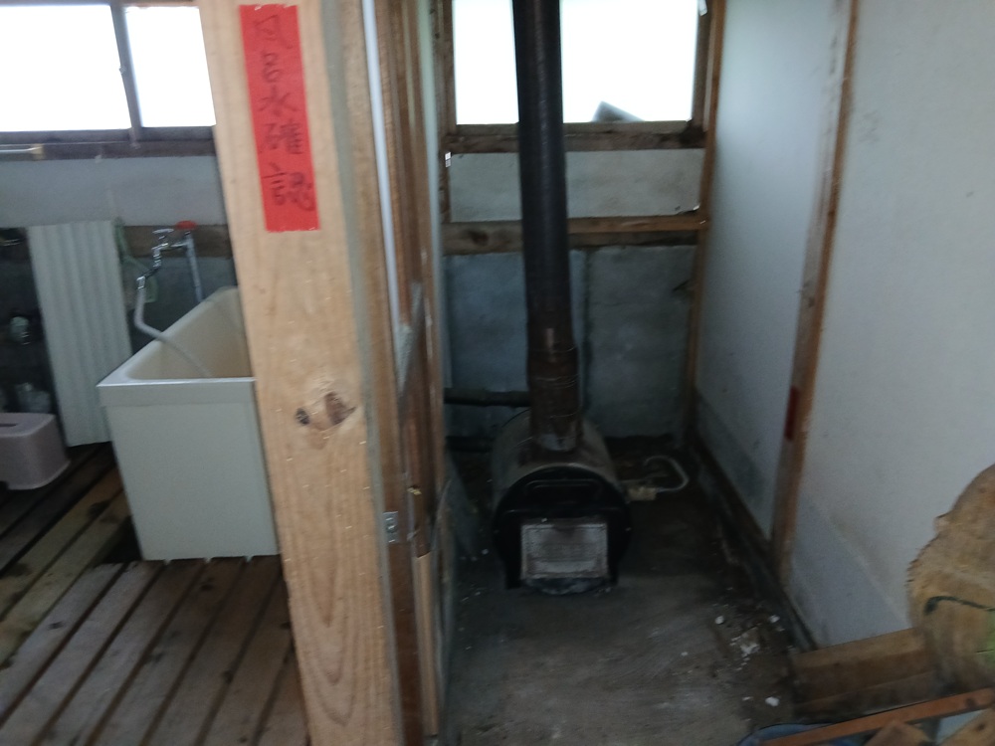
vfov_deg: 53.1
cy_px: 373
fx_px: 747
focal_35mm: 26
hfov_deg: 67.3
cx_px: 498
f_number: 1.8
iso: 250
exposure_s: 1/33.3
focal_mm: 3.86
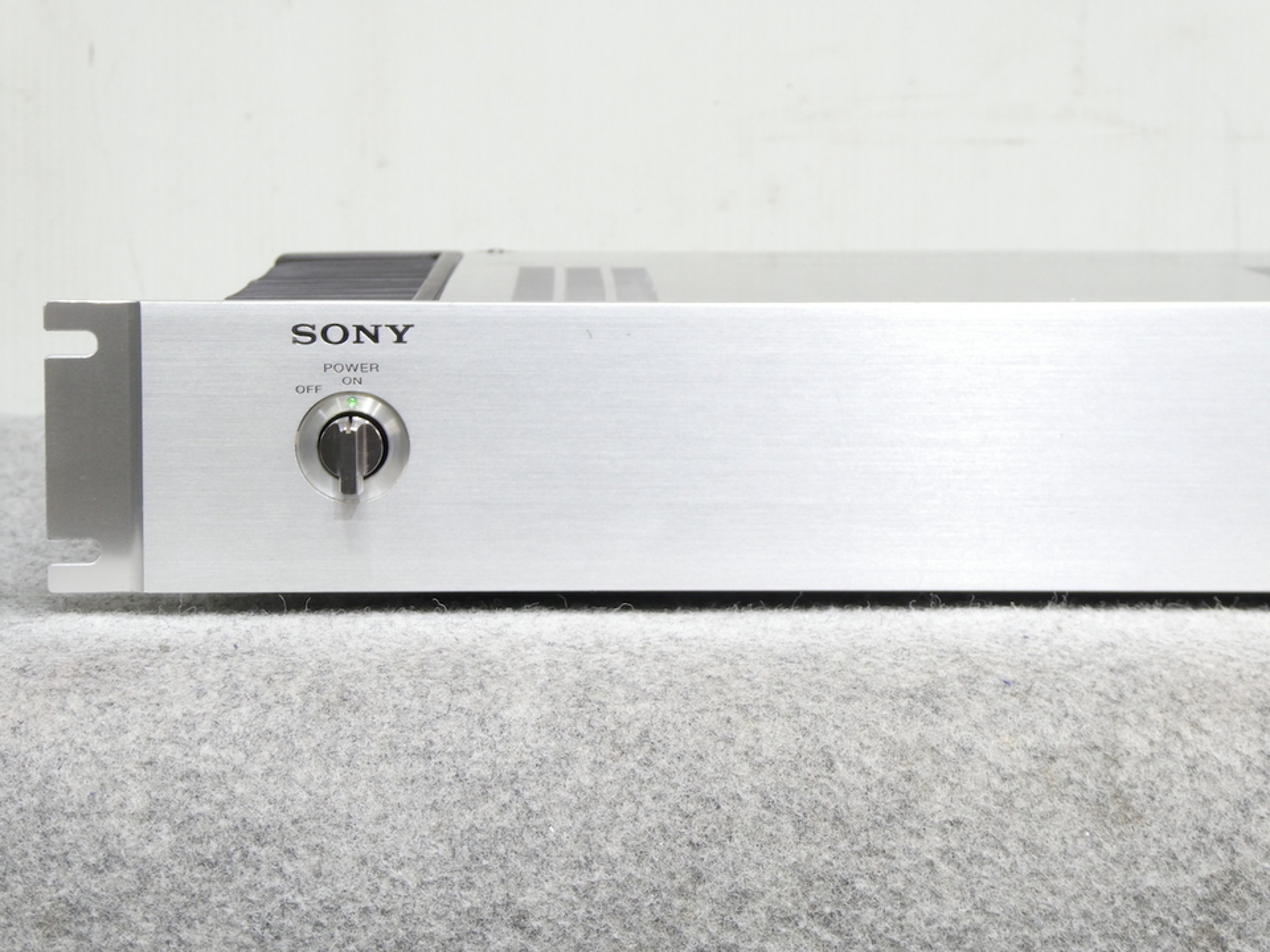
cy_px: 476
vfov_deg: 16.4
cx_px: 635
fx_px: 3302
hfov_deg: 21.8
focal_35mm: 90
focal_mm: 16.1
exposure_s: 1/6
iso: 200
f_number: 4.9
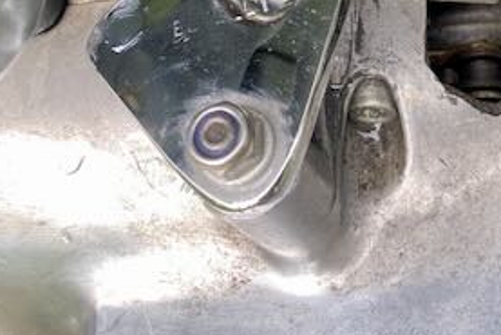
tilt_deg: -55.8
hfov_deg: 33.2
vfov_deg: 22.1
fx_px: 835
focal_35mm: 60
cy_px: 25
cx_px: 311
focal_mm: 4.25
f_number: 1.8
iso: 40
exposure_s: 1/121
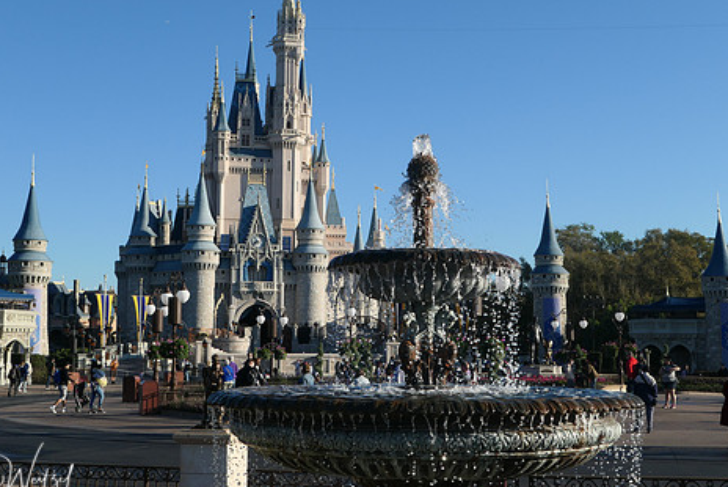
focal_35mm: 50
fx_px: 1012
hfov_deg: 39.6
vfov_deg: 27.0
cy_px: 224
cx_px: 361
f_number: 5.6
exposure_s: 1/800
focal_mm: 14.7
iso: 200
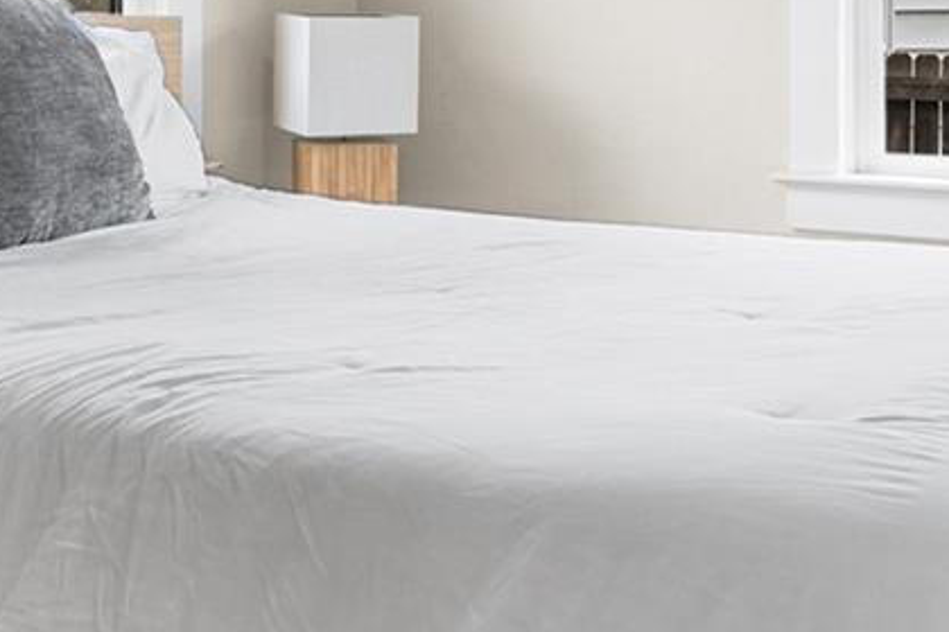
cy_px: 70
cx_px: 454
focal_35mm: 63
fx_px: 1658
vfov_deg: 21.2
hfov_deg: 31.9
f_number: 8
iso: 200
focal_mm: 16.5
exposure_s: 1/160
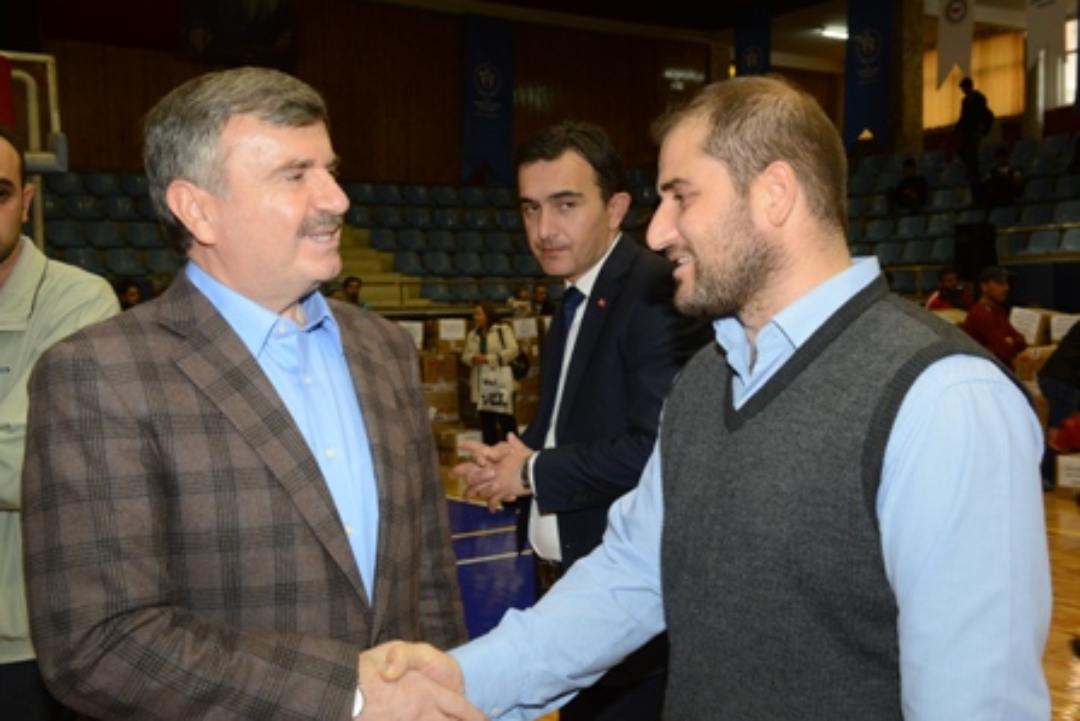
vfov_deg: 29.9
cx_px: 540
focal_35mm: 45
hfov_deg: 43.6
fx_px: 1350
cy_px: 360
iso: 1600
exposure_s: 1/60
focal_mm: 45
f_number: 8
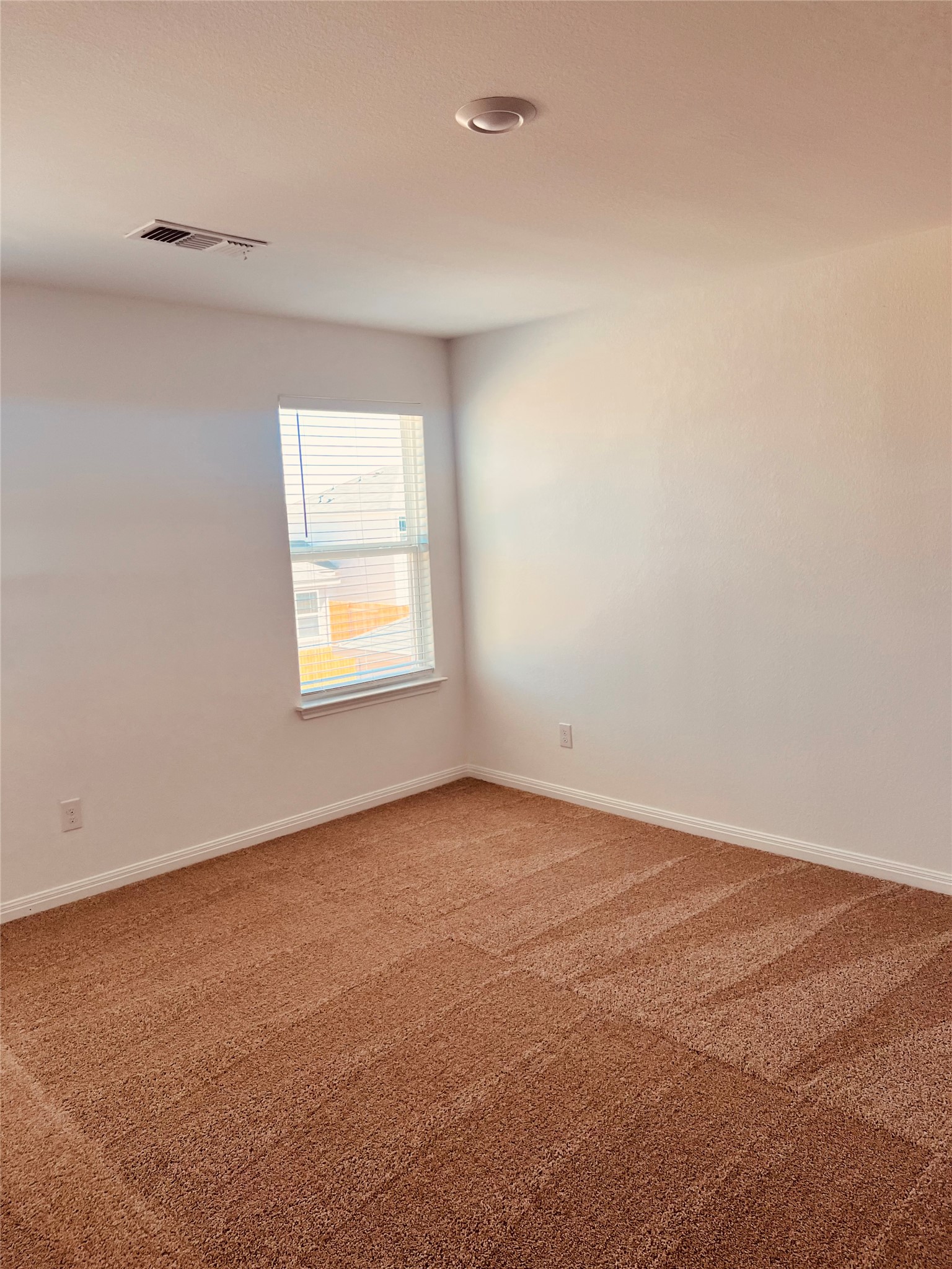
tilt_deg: -7.9
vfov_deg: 67.3
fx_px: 953
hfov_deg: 53.1
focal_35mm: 26
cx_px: 476
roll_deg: +3.0
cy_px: 634
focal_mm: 5.7
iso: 64
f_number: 1.5
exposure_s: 1/161
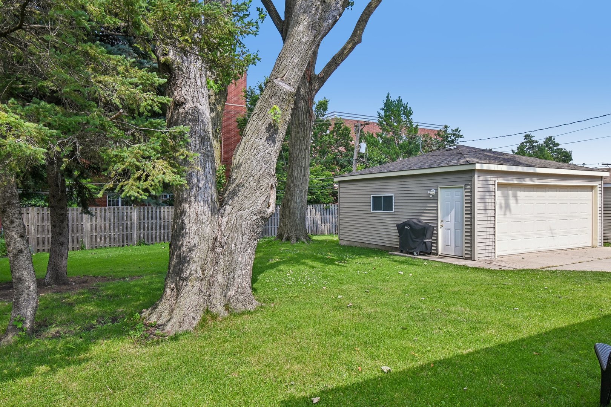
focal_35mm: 22
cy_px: 204
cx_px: 306
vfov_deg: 57.2
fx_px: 373
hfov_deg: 78.6
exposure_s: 1/125
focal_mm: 15
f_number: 8
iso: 100
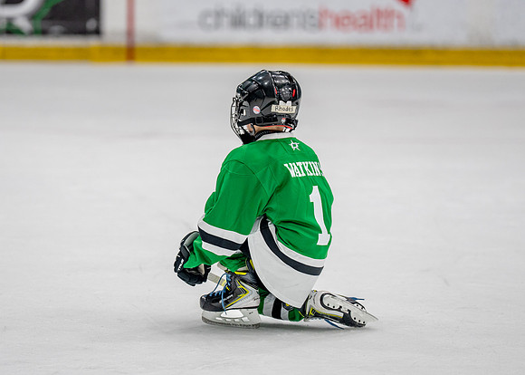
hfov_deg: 10.2
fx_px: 2954
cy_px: 169
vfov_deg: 7.3
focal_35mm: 198
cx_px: 206
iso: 1000
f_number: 2.8
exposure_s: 1/1250
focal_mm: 151
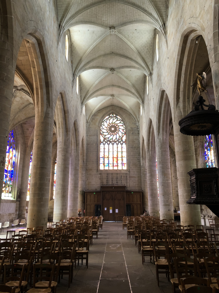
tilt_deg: +14.7
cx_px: 110
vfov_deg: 63.4
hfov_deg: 49.7
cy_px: 146
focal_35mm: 28
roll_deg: +0.4
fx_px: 236
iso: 50
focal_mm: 4
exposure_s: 1/15
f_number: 1.8
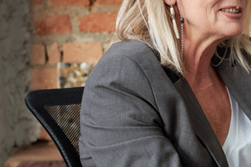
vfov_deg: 9.0
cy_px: 111
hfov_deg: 13.1
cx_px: 324
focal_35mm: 152
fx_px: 1060
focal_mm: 35.3
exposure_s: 1/200
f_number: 2.8
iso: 800
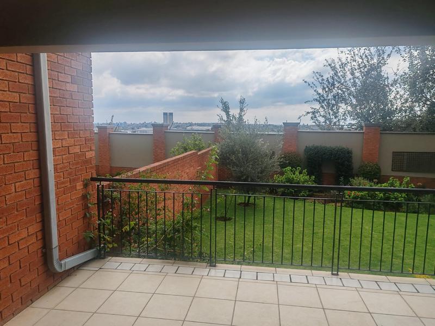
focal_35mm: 27
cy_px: 163
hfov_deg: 65.3
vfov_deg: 51.4
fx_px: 339
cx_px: 218
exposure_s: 1/1200
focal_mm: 6.12
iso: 50
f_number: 1.9
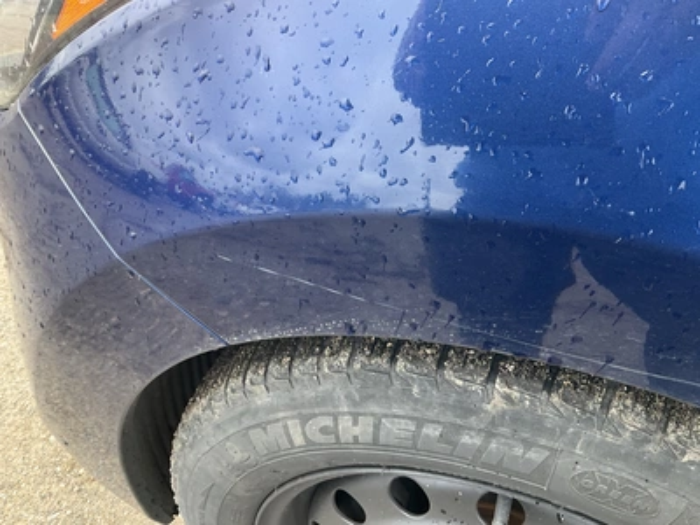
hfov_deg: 61.7
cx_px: 350
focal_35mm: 29
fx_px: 586
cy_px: 262
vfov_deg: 48.2
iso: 16
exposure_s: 1/122
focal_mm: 3
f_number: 1.8
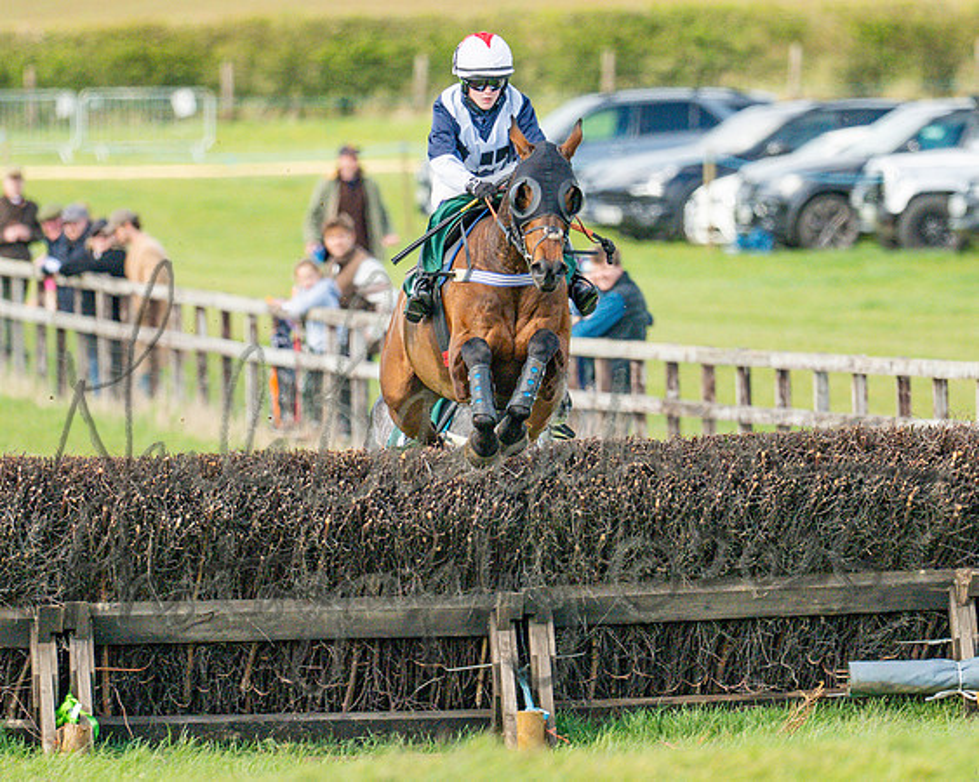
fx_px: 25545
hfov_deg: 2.2
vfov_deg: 1.8
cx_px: 397
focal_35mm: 882
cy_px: 280
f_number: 4.5
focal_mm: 400
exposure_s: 1/2000
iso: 400
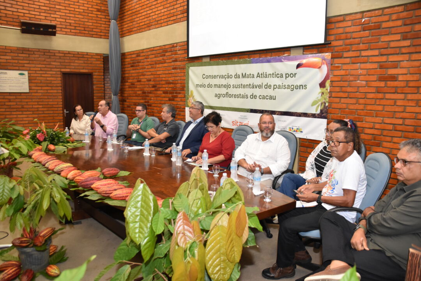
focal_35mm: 30
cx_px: 210
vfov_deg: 43.6
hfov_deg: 61.9
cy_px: 140
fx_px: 351
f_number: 4
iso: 1600
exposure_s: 1/100
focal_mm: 20
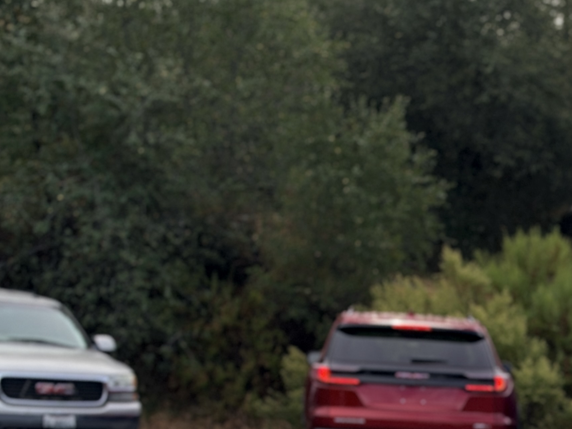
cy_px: 687
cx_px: 822
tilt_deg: -12.8
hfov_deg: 21.2
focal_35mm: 80
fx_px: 1322
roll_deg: -1.0
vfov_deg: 16.4
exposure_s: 1/3226
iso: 80
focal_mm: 6.93
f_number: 1.8
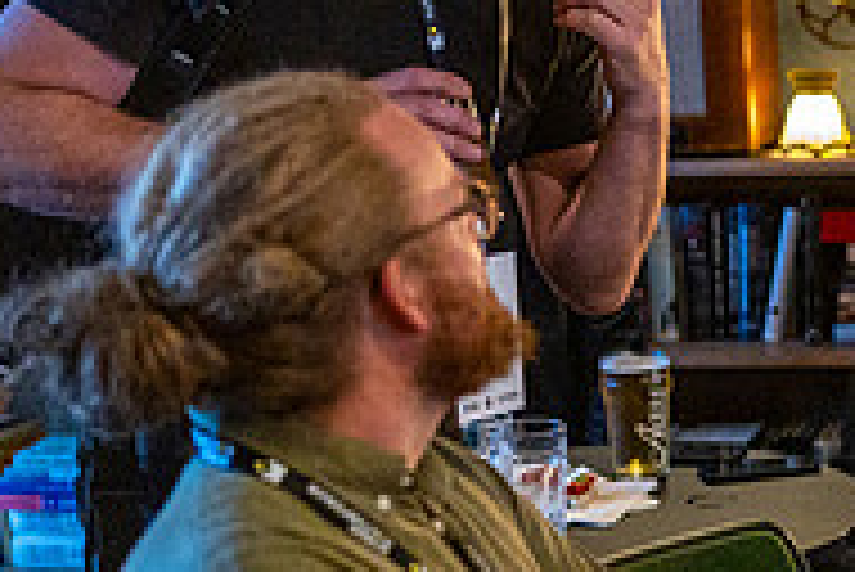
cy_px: 367
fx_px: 2543
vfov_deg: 12.8
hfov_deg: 17.8
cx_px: 1130
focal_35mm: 107
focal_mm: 35
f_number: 1.4
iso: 6400
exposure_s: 1/200
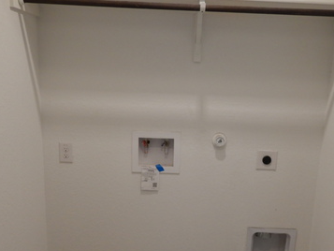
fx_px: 415
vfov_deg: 33.1
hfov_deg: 43.7
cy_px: 182
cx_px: 190
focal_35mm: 43
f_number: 2.8
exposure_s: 1/50
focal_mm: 4.3
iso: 125
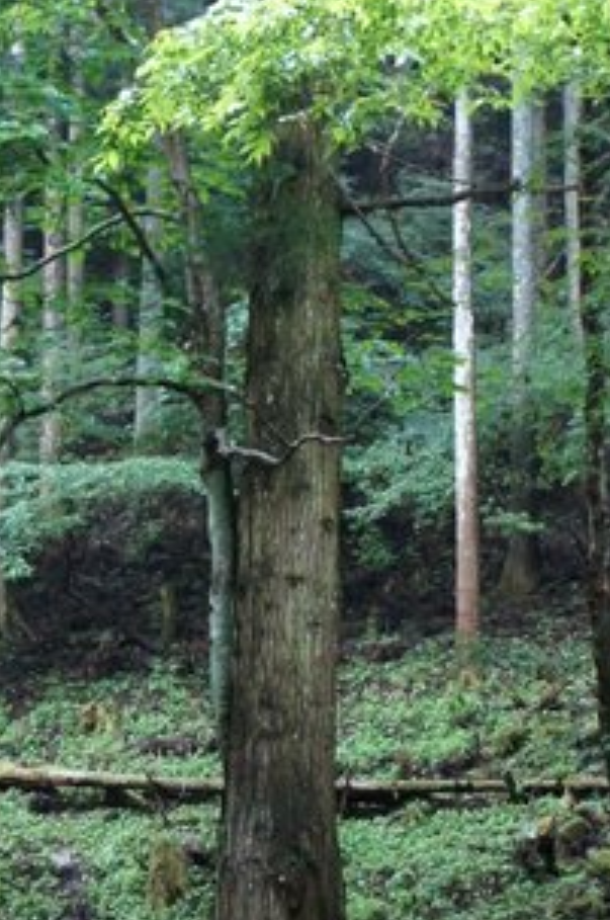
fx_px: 2729
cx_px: 291
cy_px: 647
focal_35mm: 107
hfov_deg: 12.8
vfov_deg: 19.0
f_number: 4
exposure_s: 1/50
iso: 1600
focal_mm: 24
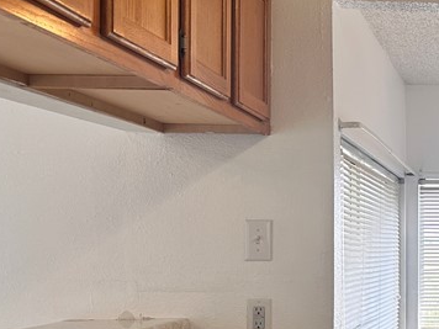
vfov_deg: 21.2
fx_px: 875
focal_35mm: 69
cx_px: 560
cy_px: 234
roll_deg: +0.8
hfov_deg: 24.7
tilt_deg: +0.0
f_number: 1.78
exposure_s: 1/201
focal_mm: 6.86
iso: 80
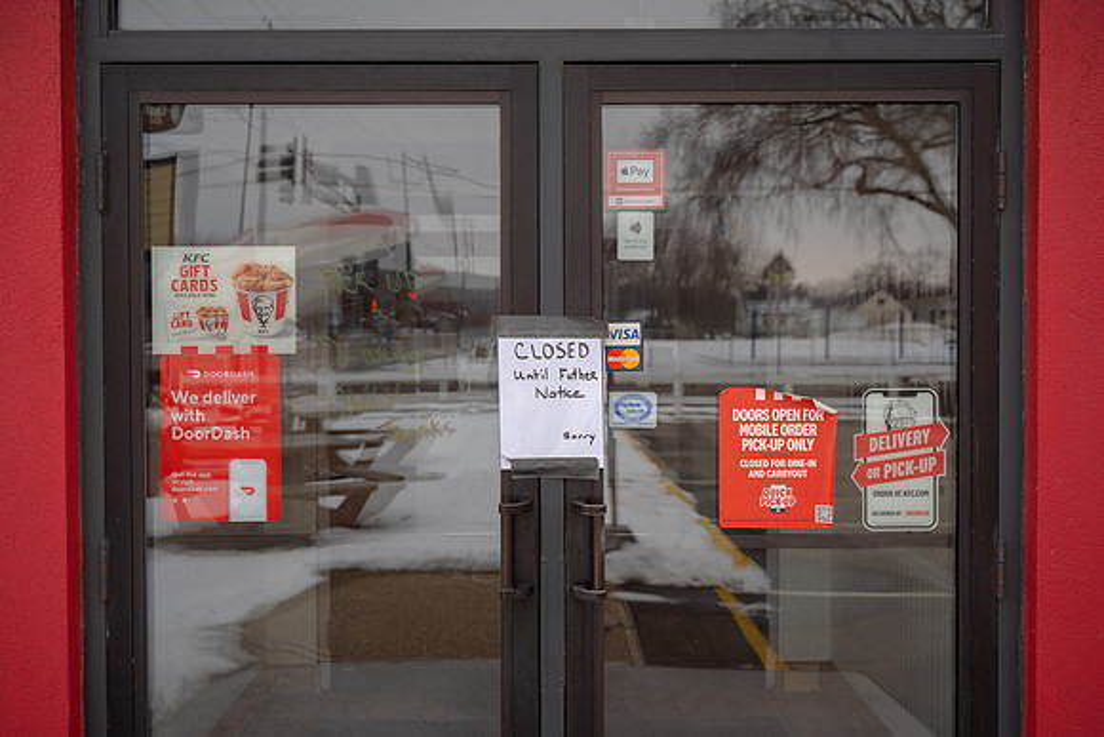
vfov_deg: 38.2
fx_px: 1063
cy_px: 351
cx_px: 555
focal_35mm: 35
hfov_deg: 54.9
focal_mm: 31.9
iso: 200
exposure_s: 1/160
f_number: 4
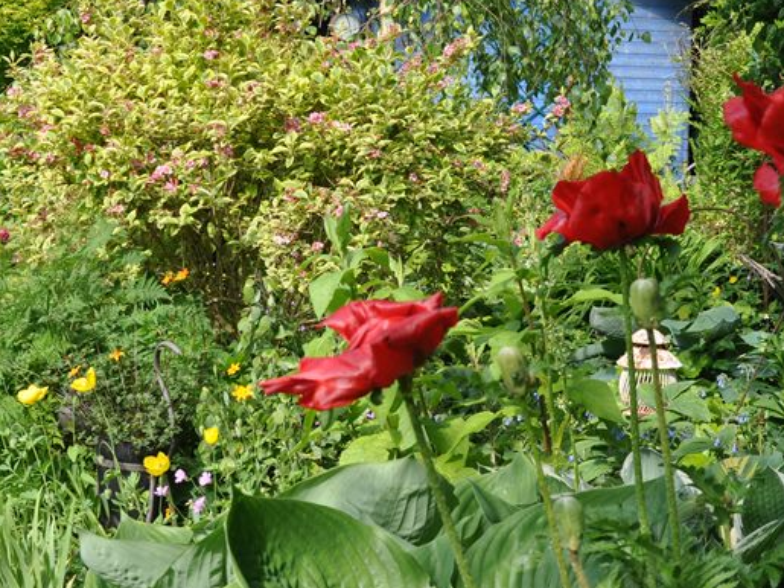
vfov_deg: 20.4
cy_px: 215
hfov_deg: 27.0
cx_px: 400
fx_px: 1630
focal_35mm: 72
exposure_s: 1/200
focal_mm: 24
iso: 200
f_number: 7.1
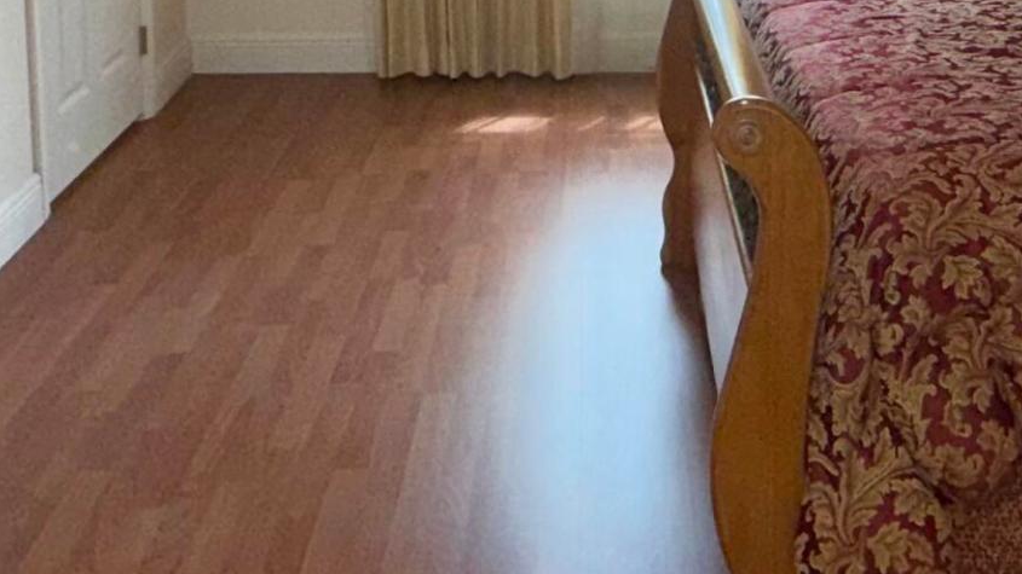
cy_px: -170
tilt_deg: -7.8
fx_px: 1409
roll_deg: +0.2
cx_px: 714
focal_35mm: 52
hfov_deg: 39.2
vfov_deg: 21.0
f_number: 2.2
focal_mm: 2.22
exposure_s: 1/60
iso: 32
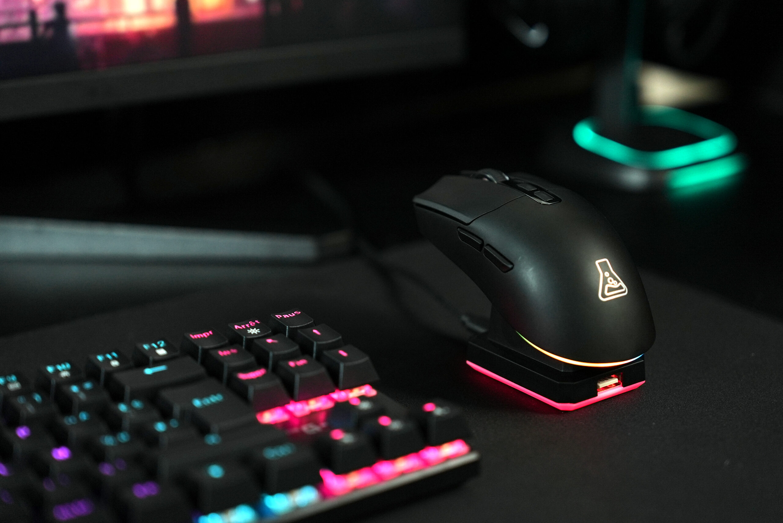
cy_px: 262
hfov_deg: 29.2
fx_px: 1502
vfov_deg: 19.8
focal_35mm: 69
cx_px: 392
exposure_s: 1/200
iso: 1000
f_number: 2.8
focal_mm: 69
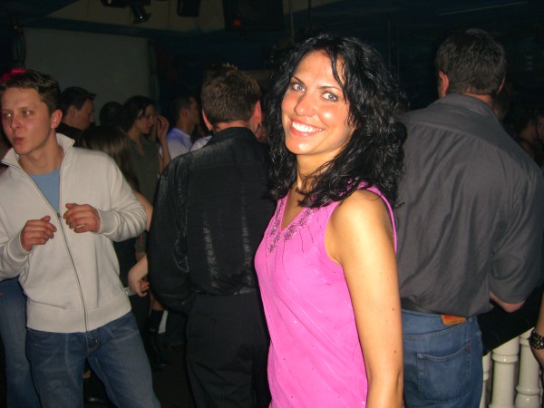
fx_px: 597
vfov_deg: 37.7
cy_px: 204
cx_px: 272
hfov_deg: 49.0
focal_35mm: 38
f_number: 2.8
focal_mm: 7.9
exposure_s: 1/60
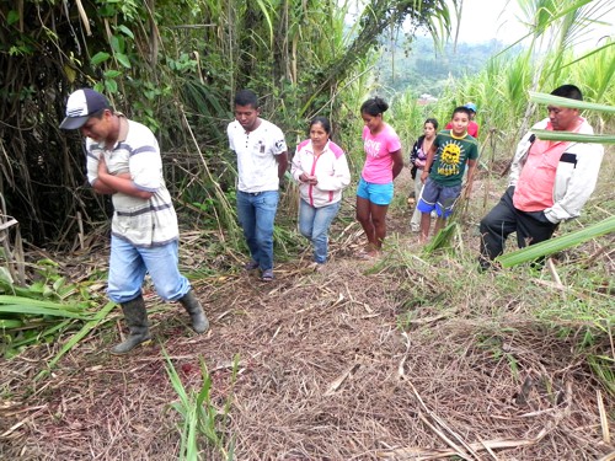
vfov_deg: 53.1
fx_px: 462
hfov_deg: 67.3
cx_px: 308
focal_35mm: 26
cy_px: 230
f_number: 3.5
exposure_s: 1/83.3
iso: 160
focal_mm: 4.6
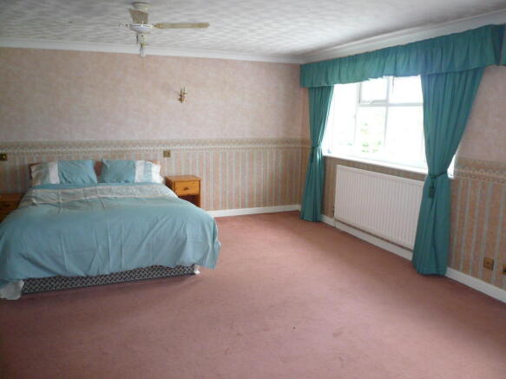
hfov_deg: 63.5
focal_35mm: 28
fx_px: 409
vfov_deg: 49.7
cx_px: 253
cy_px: 190
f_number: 2.8
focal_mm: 4.6
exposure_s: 1/30
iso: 160
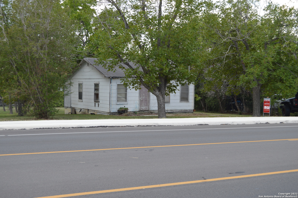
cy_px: 99
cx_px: 149
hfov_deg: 37.9
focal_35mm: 52
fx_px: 434
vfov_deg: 25.7
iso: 110
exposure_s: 1/125
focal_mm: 35
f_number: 5.6
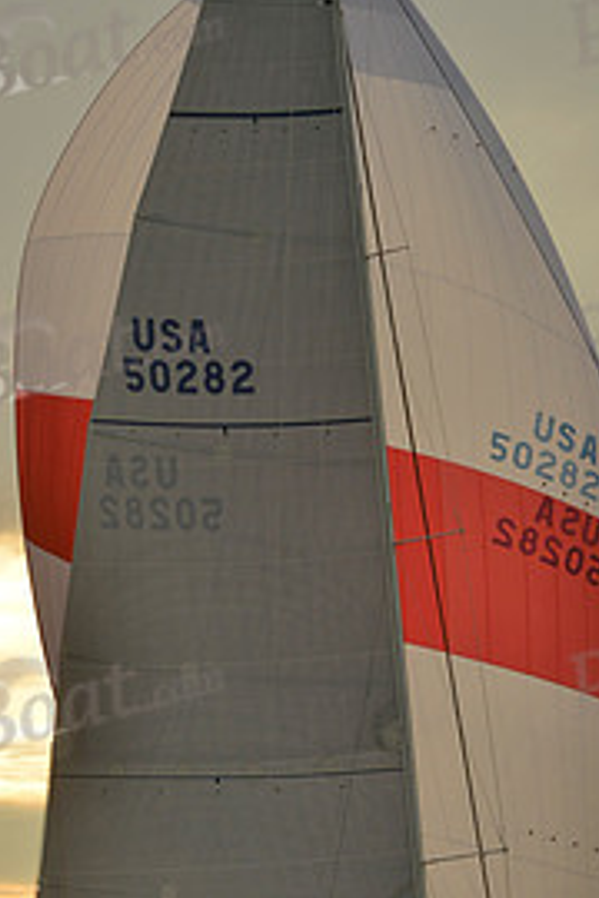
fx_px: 4018
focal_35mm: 161
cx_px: 398
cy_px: 509
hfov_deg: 8.5
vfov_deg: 12.8
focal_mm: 75
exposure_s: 1/640
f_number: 9
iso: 400
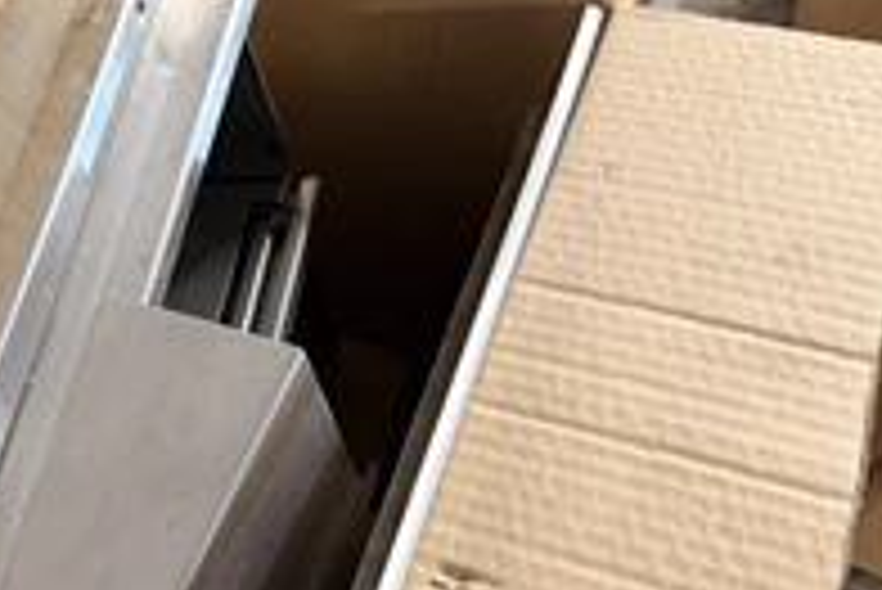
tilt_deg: -52.1
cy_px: 302
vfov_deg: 26.5
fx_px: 1250
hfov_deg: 37.0
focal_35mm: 51
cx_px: 130
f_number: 1.78
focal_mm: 6.76
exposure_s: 1/60
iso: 400
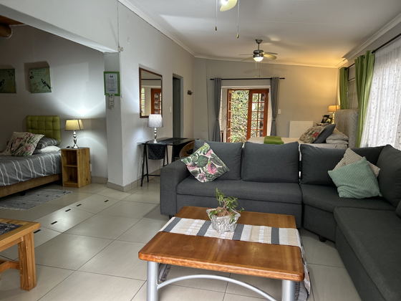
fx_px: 301
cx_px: 200
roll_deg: -0.4
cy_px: 150
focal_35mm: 26
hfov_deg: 67.3
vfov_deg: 53.1
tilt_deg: -7.5
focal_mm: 5.7
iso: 125
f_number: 1.5
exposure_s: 1/50
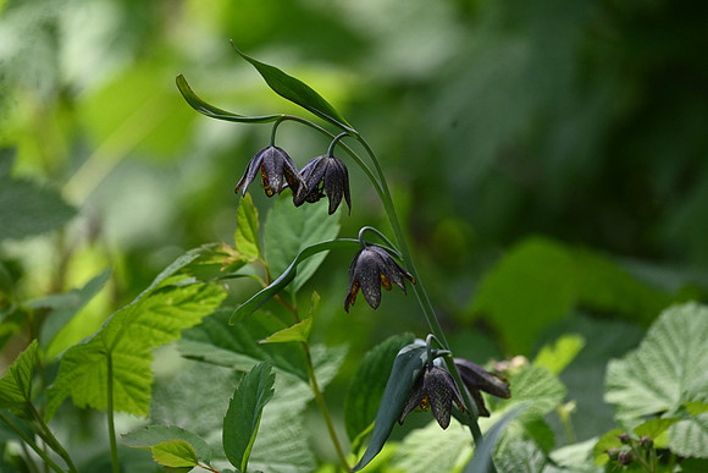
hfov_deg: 3.4
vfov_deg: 2.3
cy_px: 236
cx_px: 354
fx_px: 11802
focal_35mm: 600
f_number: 6.3
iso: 2200
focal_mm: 600
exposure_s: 1/3200
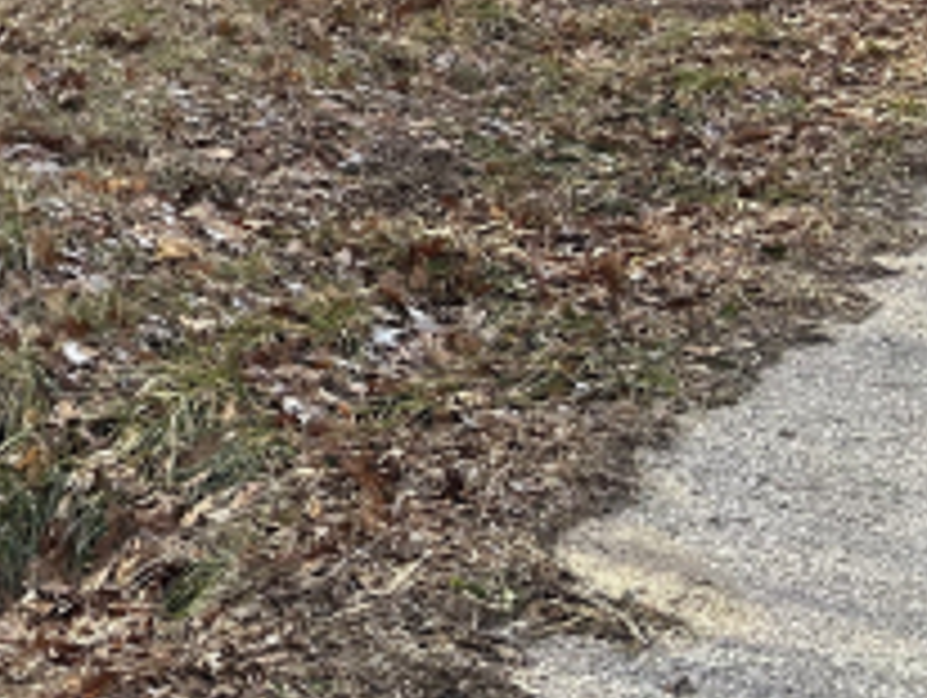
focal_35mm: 84
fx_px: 2252
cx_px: -529
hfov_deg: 19.7
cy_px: -126
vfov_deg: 16.9
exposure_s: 1/643
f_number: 1.5
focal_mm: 5.7
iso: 50
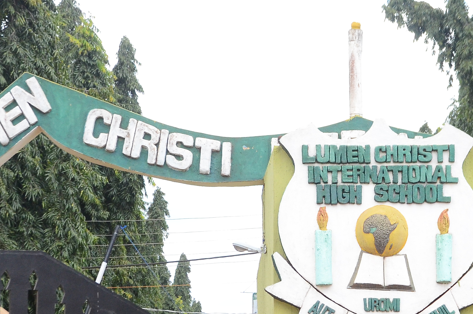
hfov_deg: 18.7
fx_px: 1429
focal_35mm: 109
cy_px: 261
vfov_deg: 12.5
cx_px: 355
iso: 1000
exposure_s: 1/1600
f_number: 5.6
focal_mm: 30
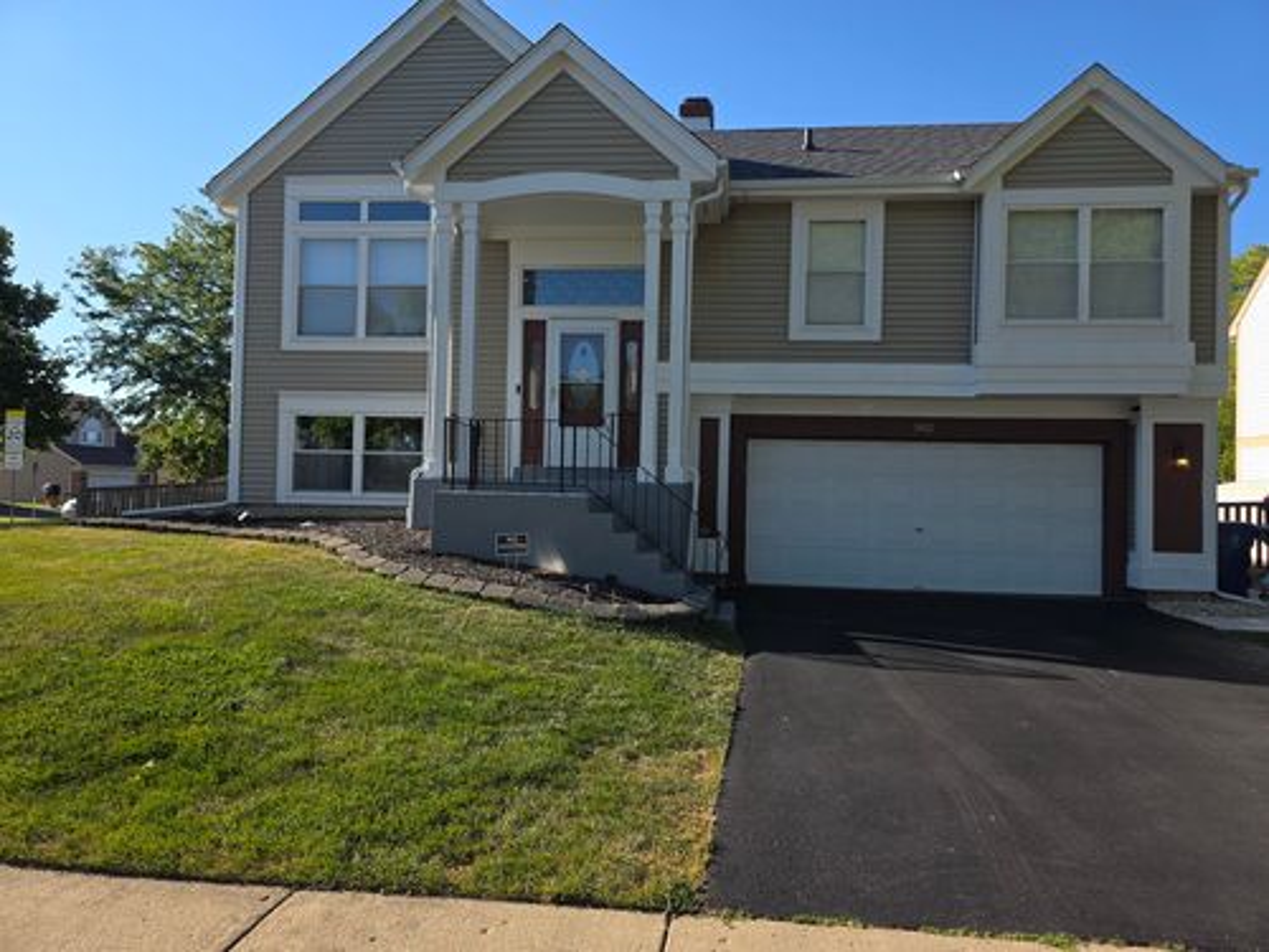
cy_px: 476
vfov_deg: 58.9
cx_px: 634
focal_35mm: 23
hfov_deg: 73.9
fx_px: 843
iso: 12
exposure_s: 1/485
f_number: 1.7
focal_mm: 6.3
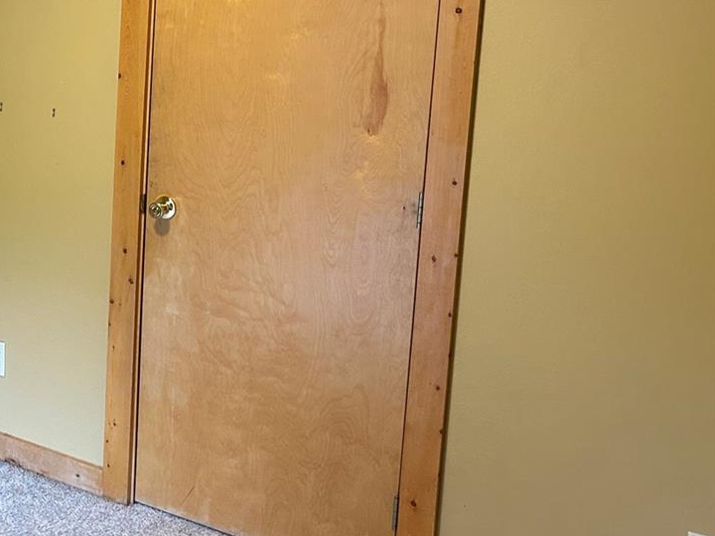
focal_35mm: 52
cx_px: 3
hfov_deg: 33.7
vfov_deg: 27.6
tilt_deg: -7.6
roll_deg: -1.1
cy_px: 120
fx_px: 1074
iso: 200
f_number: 1.5
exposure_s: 1/60
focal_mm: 5.7
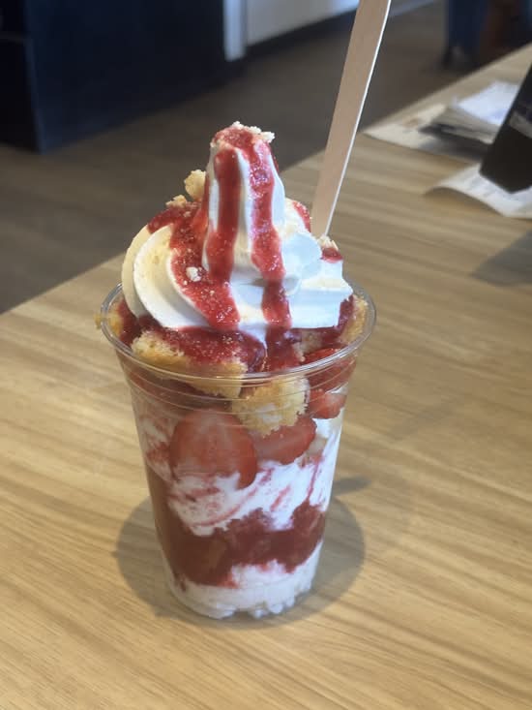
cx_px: 266
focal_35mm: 52
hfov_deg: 28.0
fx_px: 1065
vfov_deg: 36.8
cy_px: 355
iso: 100
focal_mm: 5.96
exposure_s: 1/60
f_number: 1.6
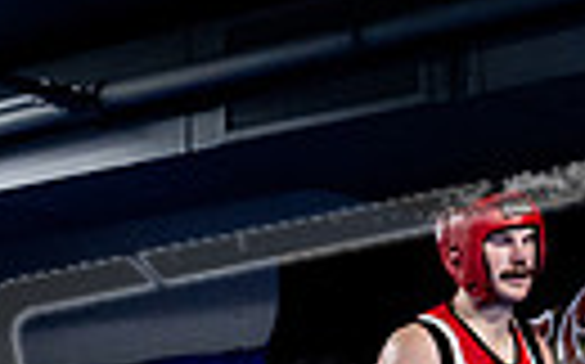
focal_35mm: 121
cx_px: -150
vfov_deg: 10.5
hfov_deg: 16.4
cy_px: 500
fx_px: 1927
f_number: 2.8
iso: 8000
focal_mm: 24
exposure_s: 1/1000
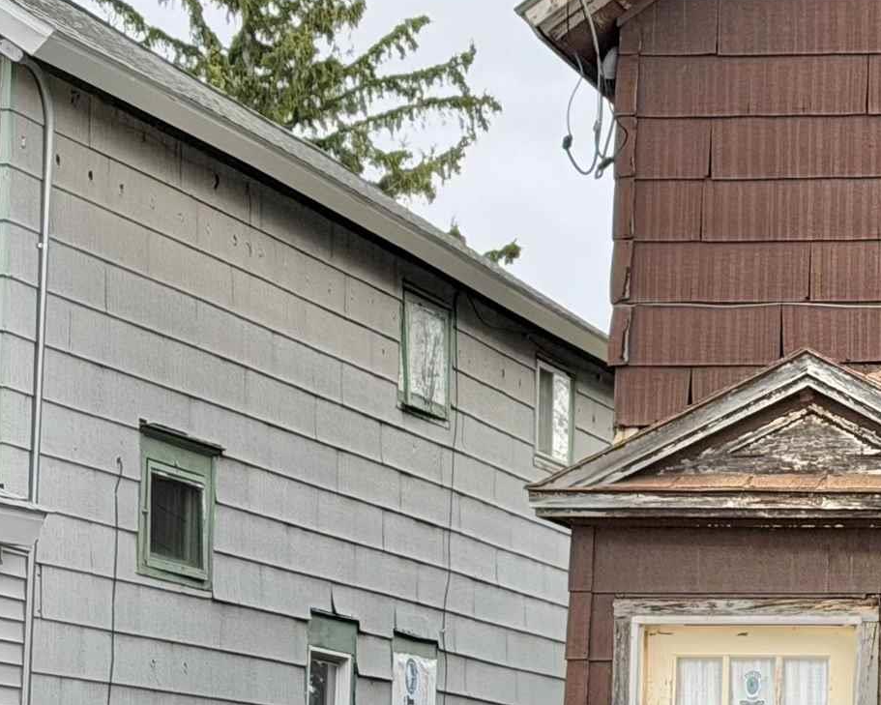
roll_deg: -0.1
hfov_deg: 11.9
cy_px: 435
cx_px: 1156
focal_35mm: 158
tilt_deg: +7.4
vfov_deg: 9.8
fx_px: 4120
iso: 100
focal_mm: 6.76
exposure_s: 1/561
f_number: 1.78
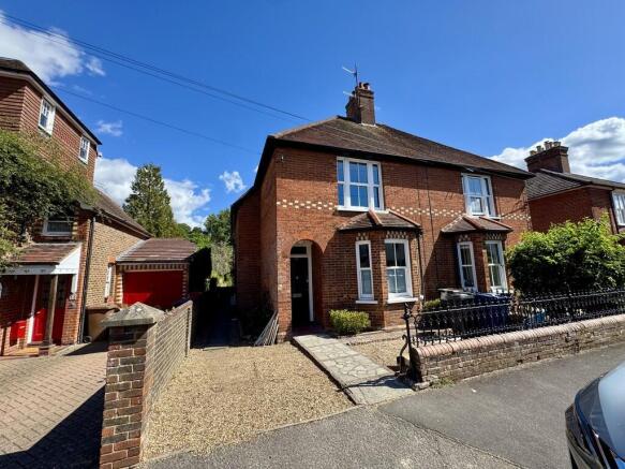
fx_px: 253
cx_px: 312
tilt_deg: +10.4
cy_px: 234
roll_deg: +2.9
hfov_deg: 102.1
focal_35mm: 14
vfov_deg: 85.7
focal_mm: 2.22
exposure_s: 1/849
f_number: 2.2
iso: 50
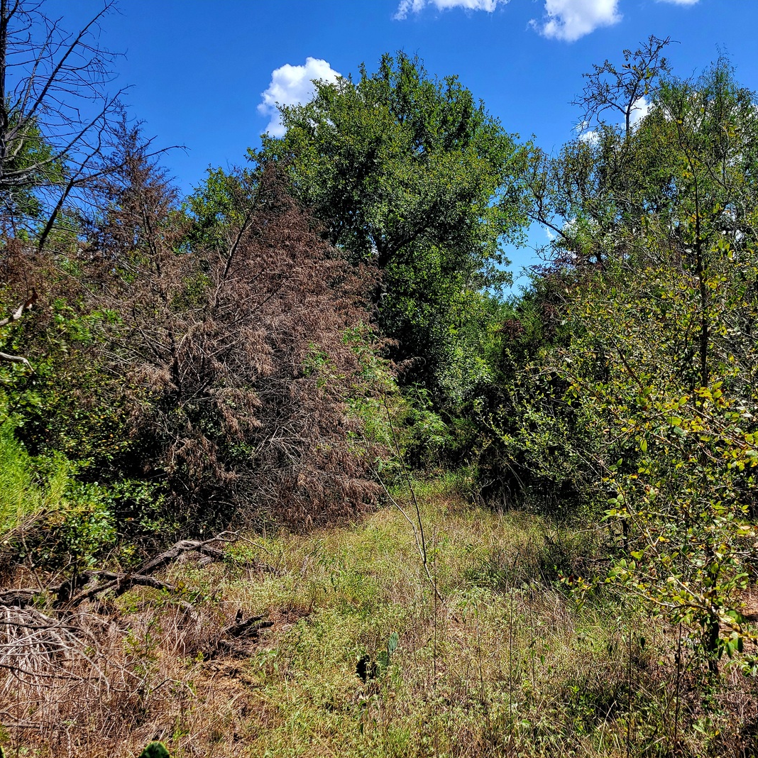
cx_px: 423
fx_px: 768
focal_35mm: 31
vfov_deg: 52.5
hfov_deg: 52.4
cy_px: 382
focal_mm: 5.4
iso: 40
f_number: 1.8
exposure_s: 1/1667
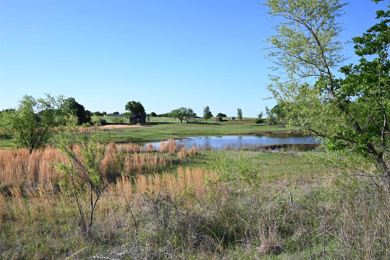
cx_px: 195
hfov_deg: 59.5
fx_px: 341
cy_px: 130
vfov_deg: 41.7
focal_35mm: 32
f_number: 4
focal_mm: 31.5
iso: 100
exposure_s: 1/800
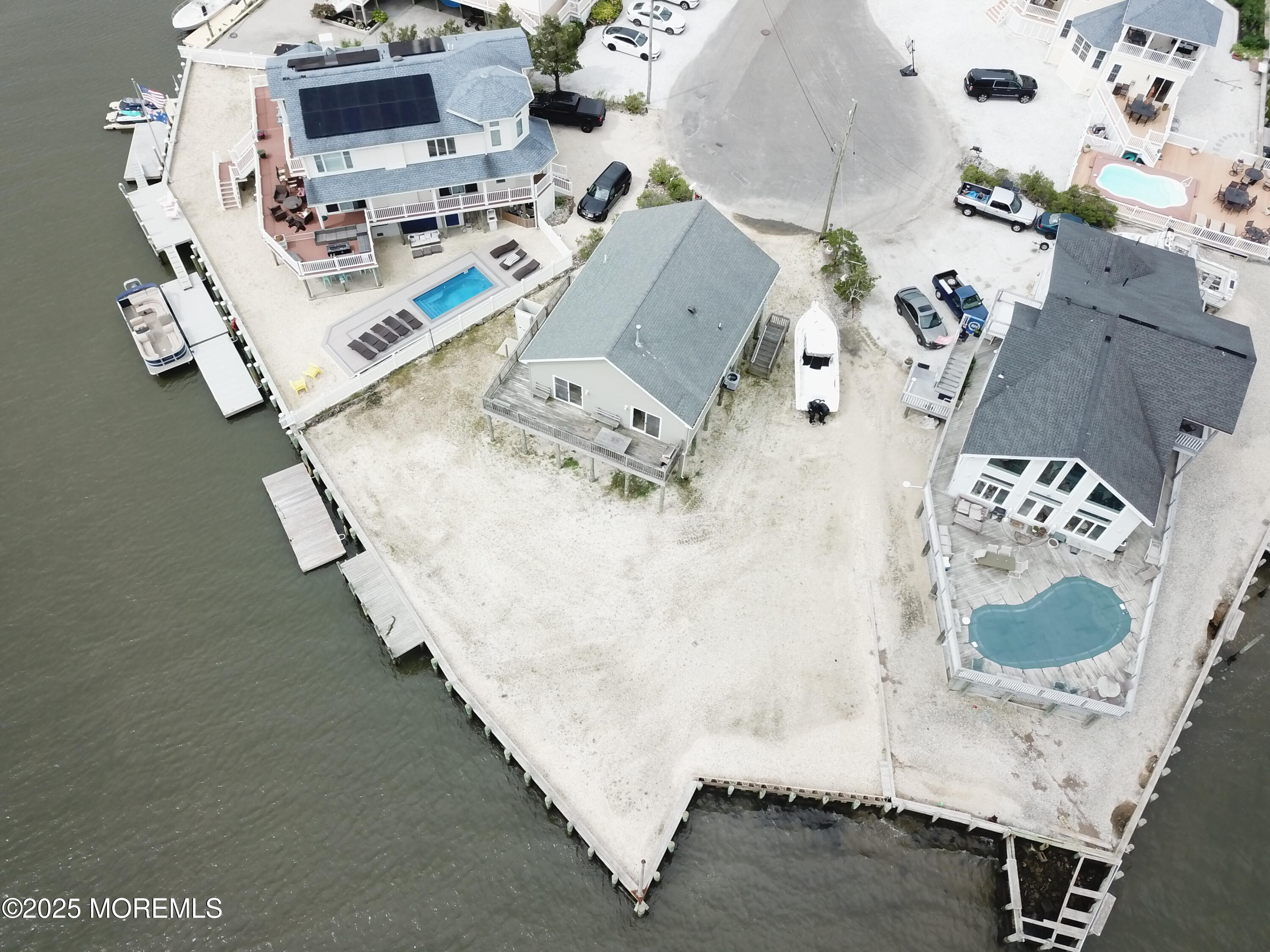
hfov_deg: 67.3
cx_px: 635
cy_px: 476
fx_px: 954
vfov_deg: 53.1
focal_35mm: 26
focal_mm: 4.73
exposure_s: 1/766
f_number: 2.2
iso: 100
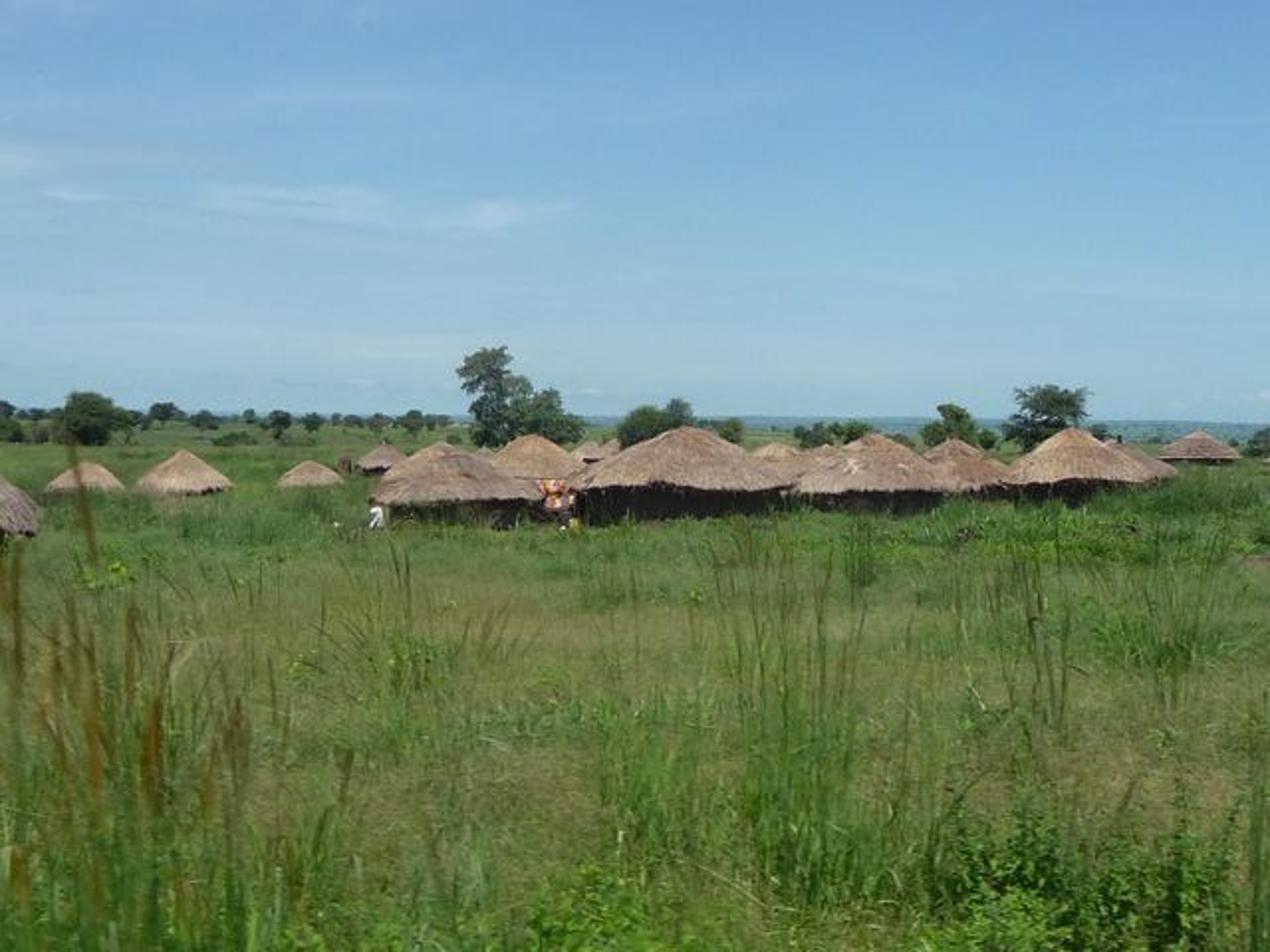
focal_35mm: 50
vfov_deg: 29.1
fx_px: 1834
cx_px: 635
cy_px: 476
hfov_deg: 38.2
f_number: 8
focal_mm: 5
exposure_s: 1/500
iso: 200
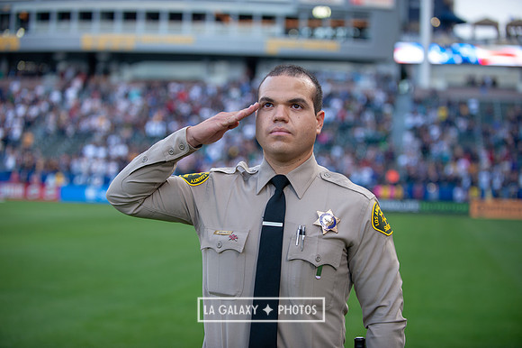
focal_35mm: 70
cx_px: 261
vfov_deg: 19.4
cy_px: 174
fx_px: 1014
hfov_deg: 28.9
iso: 250
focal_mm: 70
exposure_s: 1/320
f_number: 2.8
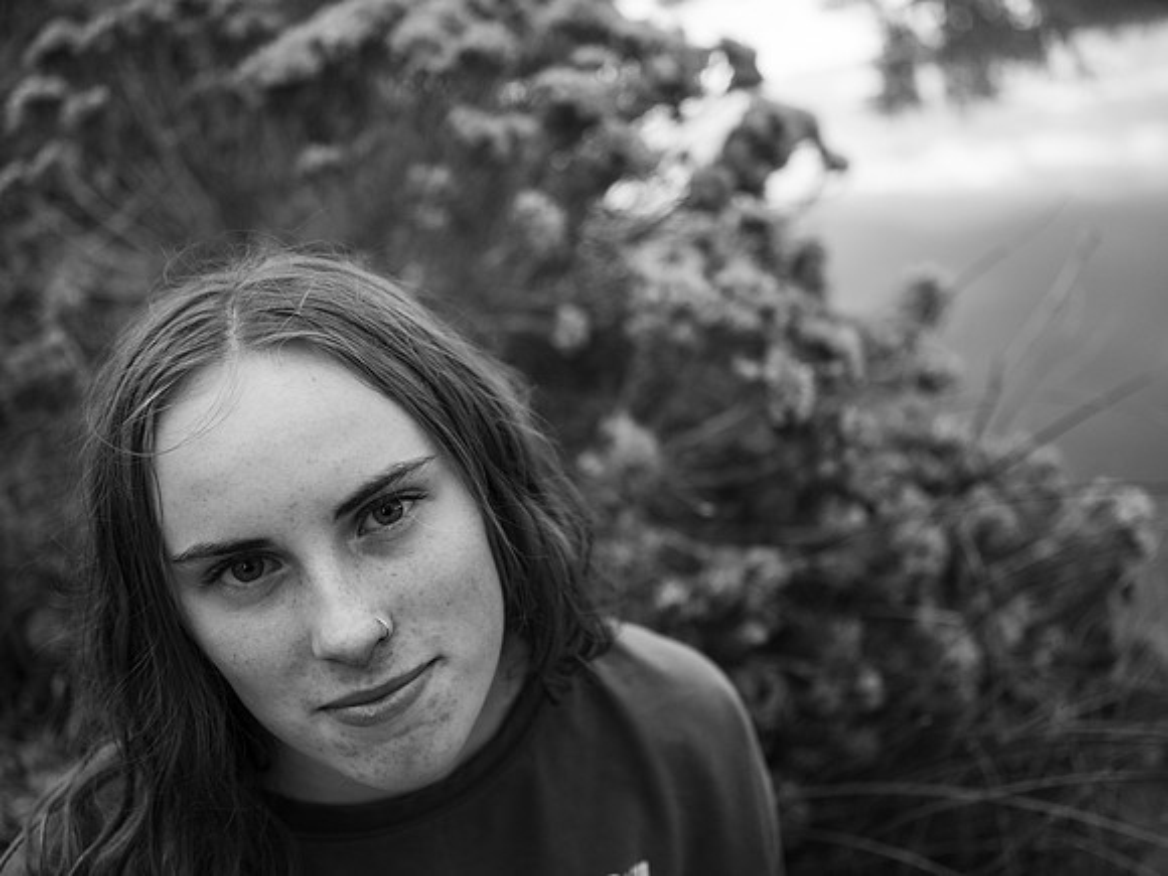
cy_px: 438
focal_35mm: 38
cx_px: 584
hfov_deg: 49.1
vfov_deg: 37.8
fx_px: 1278
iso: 800
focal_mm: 35
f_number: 2.8
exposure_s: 1/160
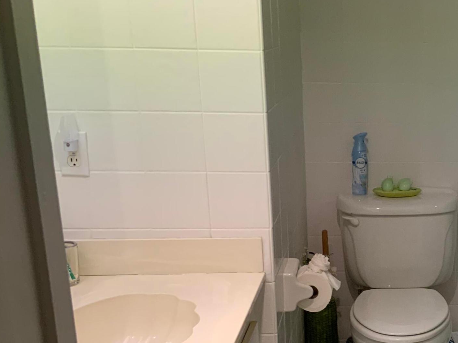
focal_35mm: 59
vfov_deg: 24.5
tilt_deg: -17.3
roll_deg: -2.3
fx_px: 781
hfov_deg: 30.8
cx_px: 436
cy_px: 258
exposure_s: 1/120
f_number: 1.8
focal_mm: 3
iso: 64
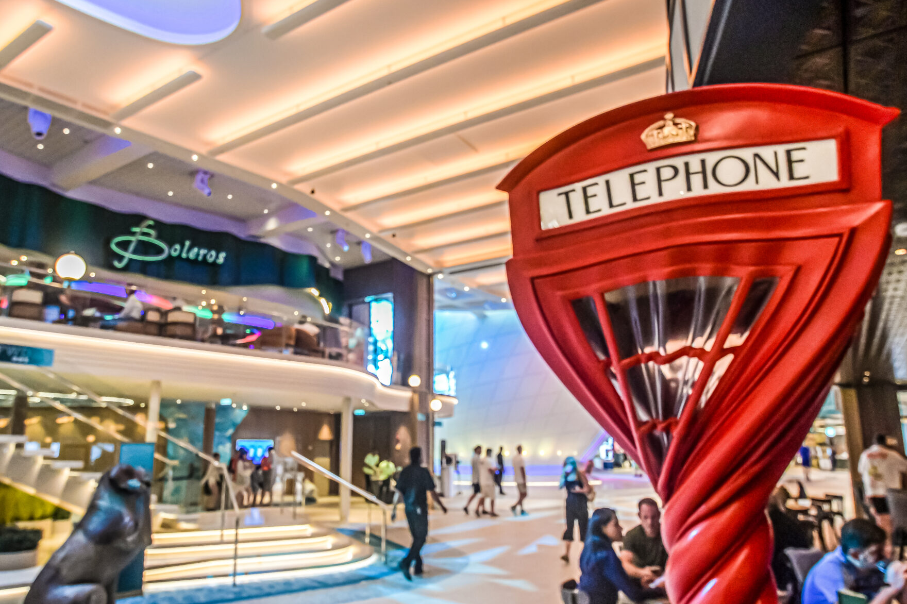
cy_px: 325
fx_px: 604
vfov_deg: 53.0
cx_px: 454
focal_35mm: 24
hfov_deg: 73.8
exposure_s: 1/160
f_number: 6.3
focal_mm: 15
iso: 2000
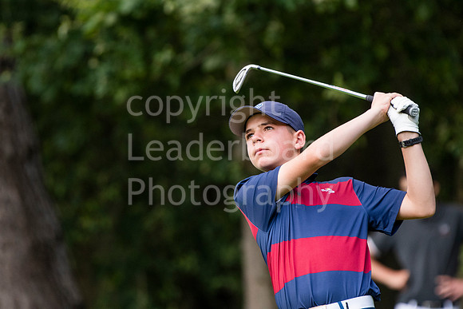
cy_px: 154
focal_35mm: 615
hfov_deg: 3.4
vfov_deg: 2.2
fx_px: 7911
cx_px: 232
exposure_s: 1/1000
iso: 1600
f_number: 5.6
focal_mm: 410
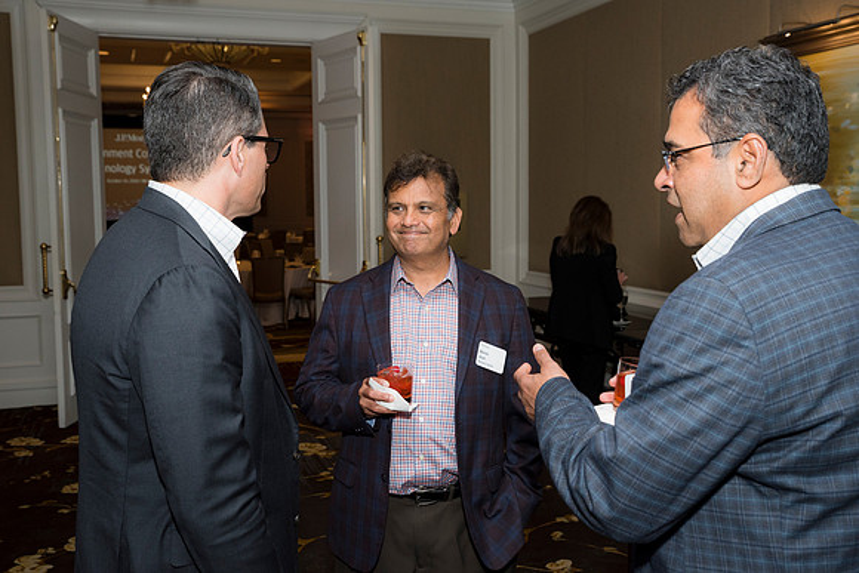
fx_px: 955
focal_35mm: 40
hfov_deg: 48.4
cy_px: 286
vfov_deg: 33.4
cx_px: 430
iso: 800
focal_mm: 40
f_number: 5.6
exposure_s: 1/125
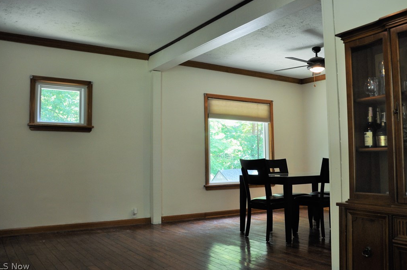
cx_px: 206
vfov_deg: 41.0
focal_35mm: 32
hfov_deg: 58.8
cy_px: 129
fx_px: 361
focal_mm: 20
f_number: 4
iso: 450
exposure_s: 1/60
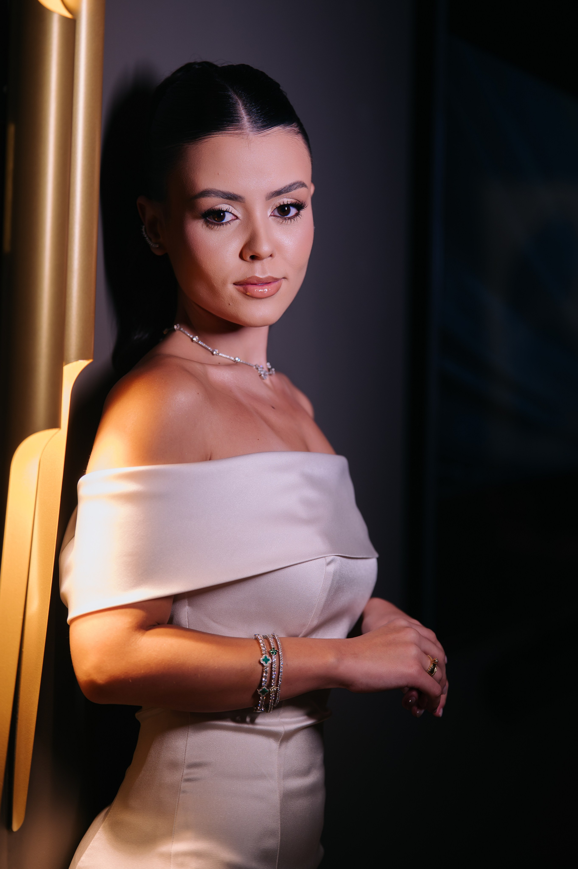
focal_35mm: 85
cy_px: 434
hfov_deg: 16.0
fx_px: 2050
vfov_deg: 23.9
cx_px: 289
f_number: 2
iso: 160
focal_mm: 85
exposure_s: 1/200
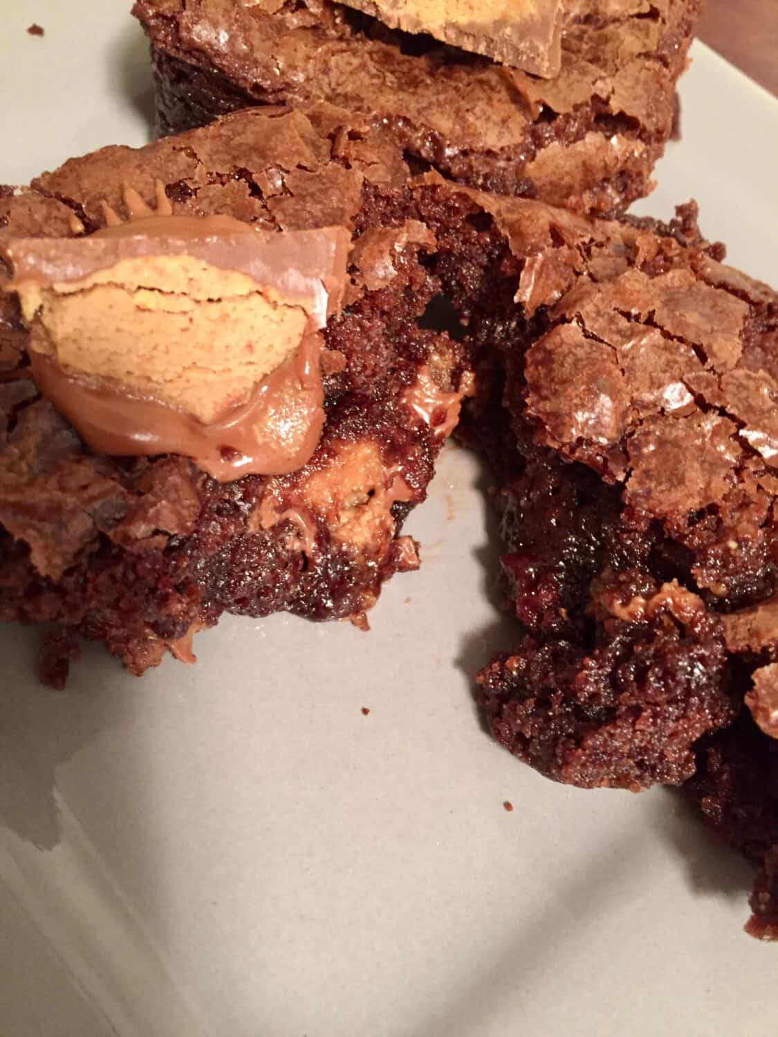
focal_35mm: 29
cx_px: 389
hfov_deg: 48.2
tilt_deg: -55.3
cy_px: 518
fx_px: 869
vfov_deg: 61.7
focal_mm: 4.15
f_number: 2.2
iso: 250
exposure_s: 1/20
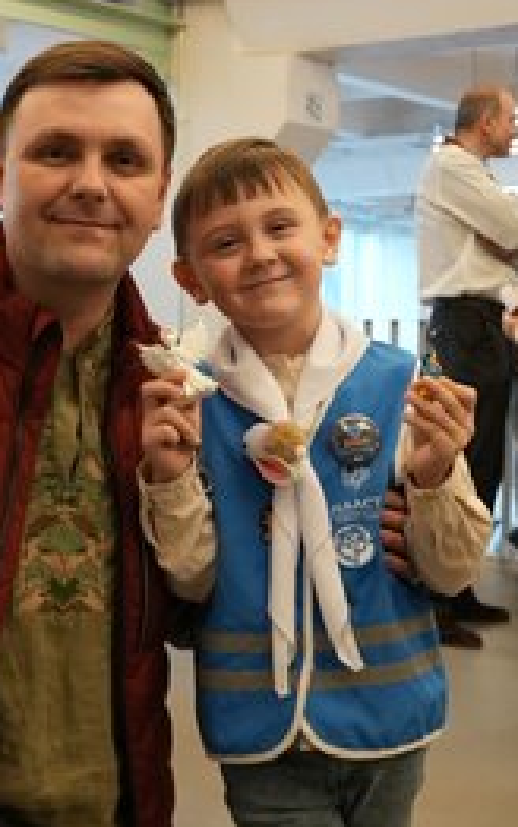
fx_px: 1264
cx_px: 152
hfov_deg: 23.0
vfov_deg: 36.3
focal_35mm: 56
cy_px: 418
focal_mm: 24
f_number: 4
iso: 3200
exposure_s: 1/160
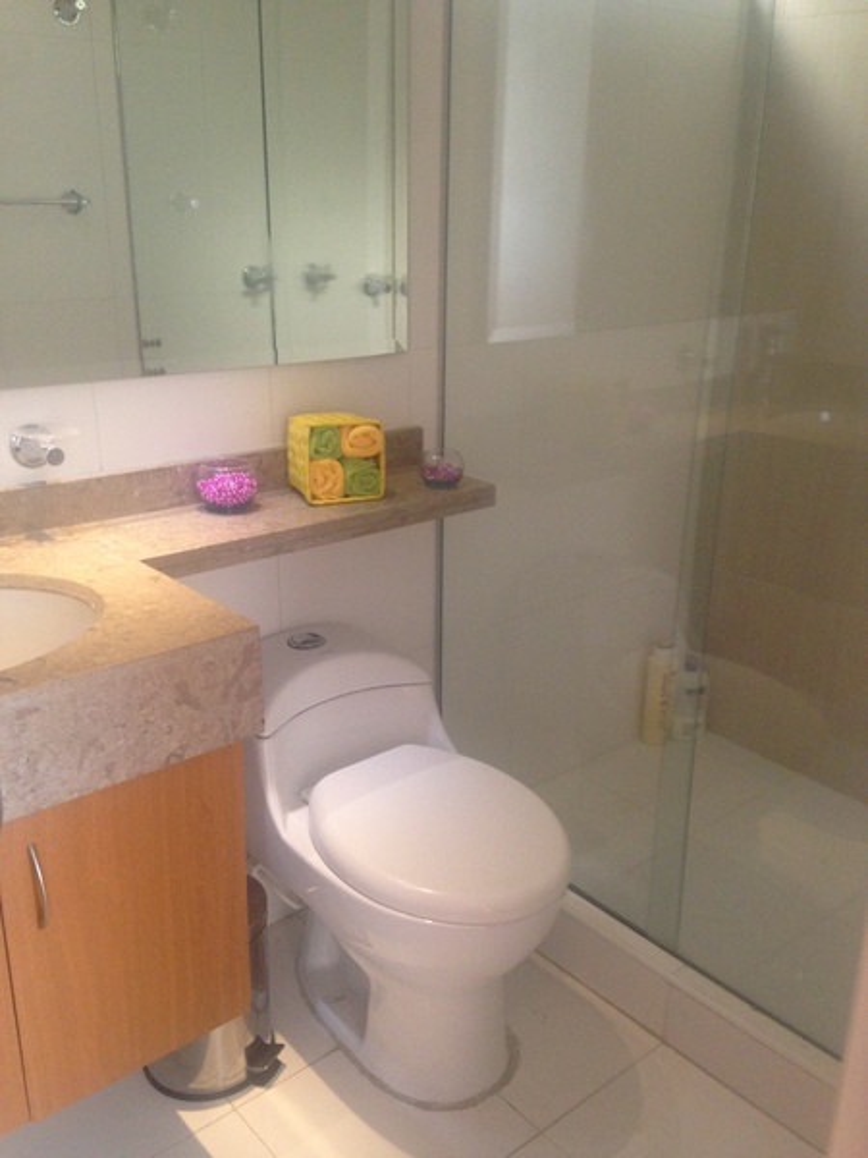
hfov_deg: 42.9
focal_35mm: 33
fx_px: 1103
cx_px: 434
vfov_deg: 55.4
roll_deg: -1.8
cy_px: 579
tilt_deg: -20.5
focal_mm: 4.12
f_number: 2.4
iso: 160
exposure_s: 1/20
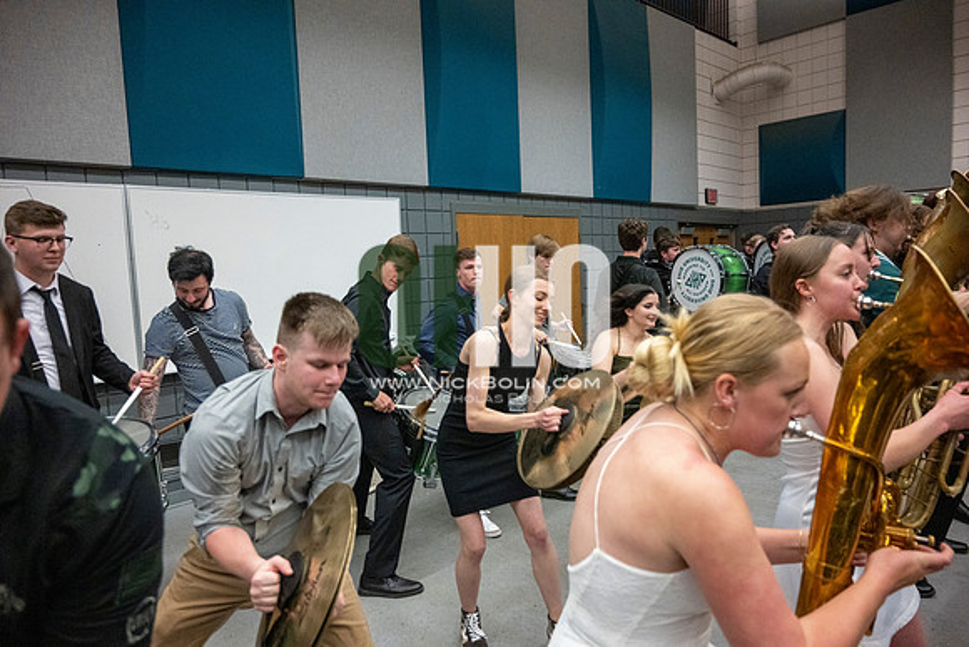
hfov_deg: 73.7
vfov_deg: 53.2
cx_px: 484
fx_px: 646
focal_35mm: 24
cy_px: 324
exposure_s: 1/500
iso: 10000
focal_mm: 24
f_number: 4
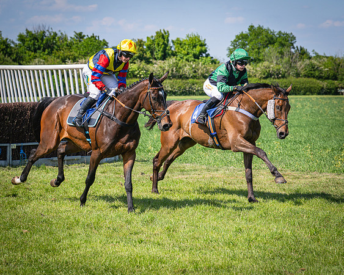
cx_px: 199
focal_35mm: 138
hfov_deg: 14.0
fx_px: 1399
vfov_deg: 11.2
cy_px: 134
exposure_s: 1/2000
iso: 400
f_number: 5
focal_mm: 96
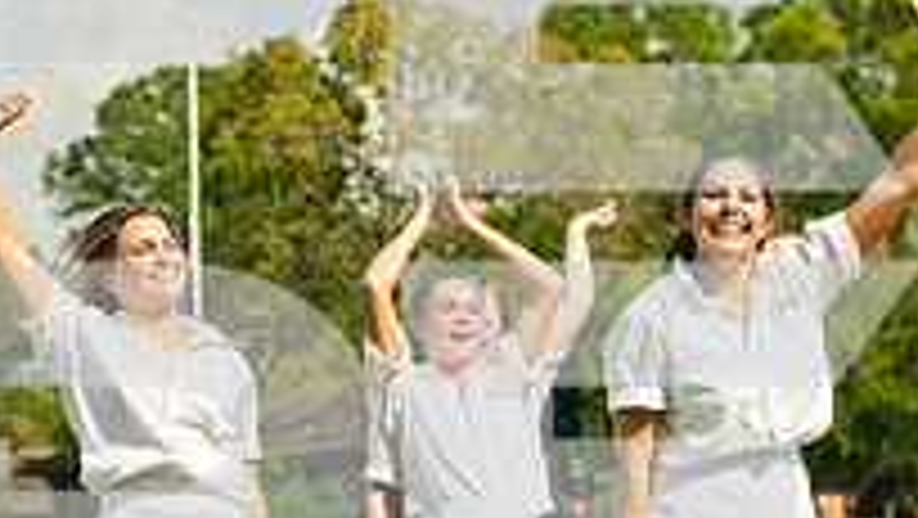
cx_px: -165
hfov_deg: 9.7
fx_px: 5334
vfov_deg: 5.5
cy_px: 479
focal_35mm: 219
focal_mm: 67
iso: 800
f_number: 3.5
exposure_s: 1/800
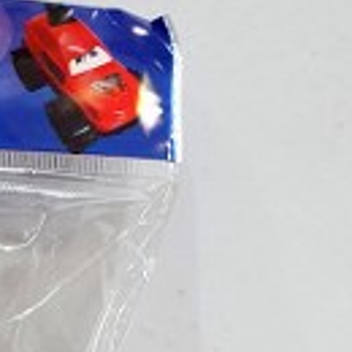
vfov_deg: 15.1
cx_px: -238
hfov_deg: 14.8
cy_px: 539
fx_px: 1219
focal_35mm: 106
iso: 200
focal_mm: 4.32
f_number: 2.4
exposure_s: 1/50
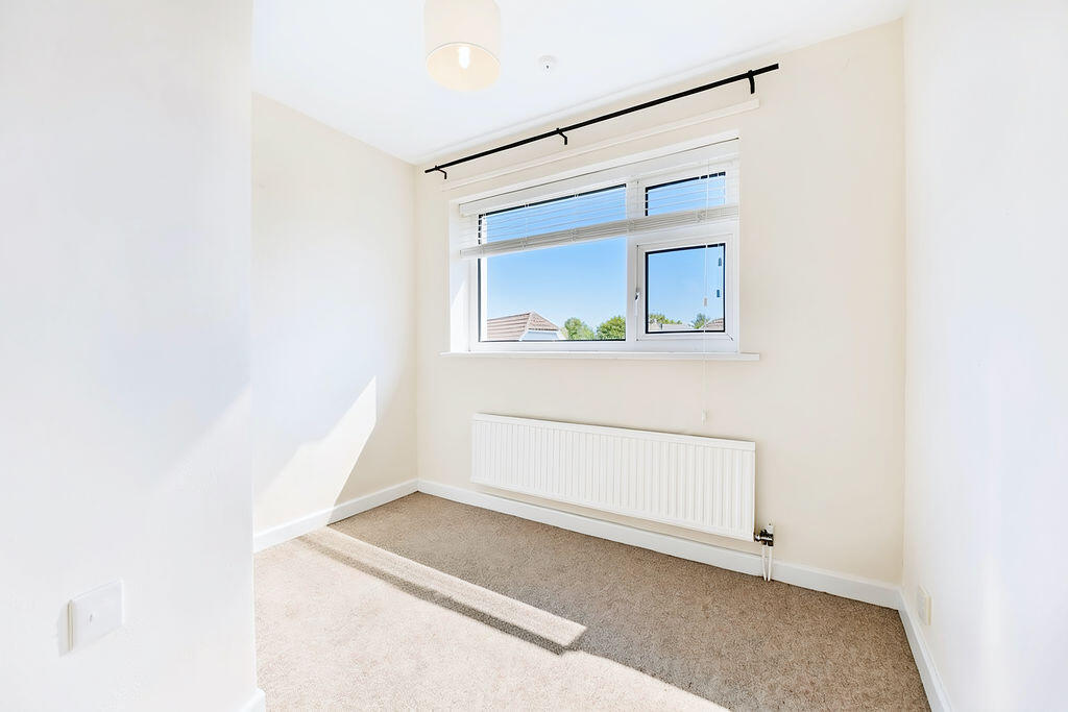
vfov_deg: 81.2
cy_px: 356
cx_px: 534
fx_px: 415
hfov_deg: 104.2
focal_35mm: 14
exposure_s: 1/100
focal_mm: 14
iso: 250
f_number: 8
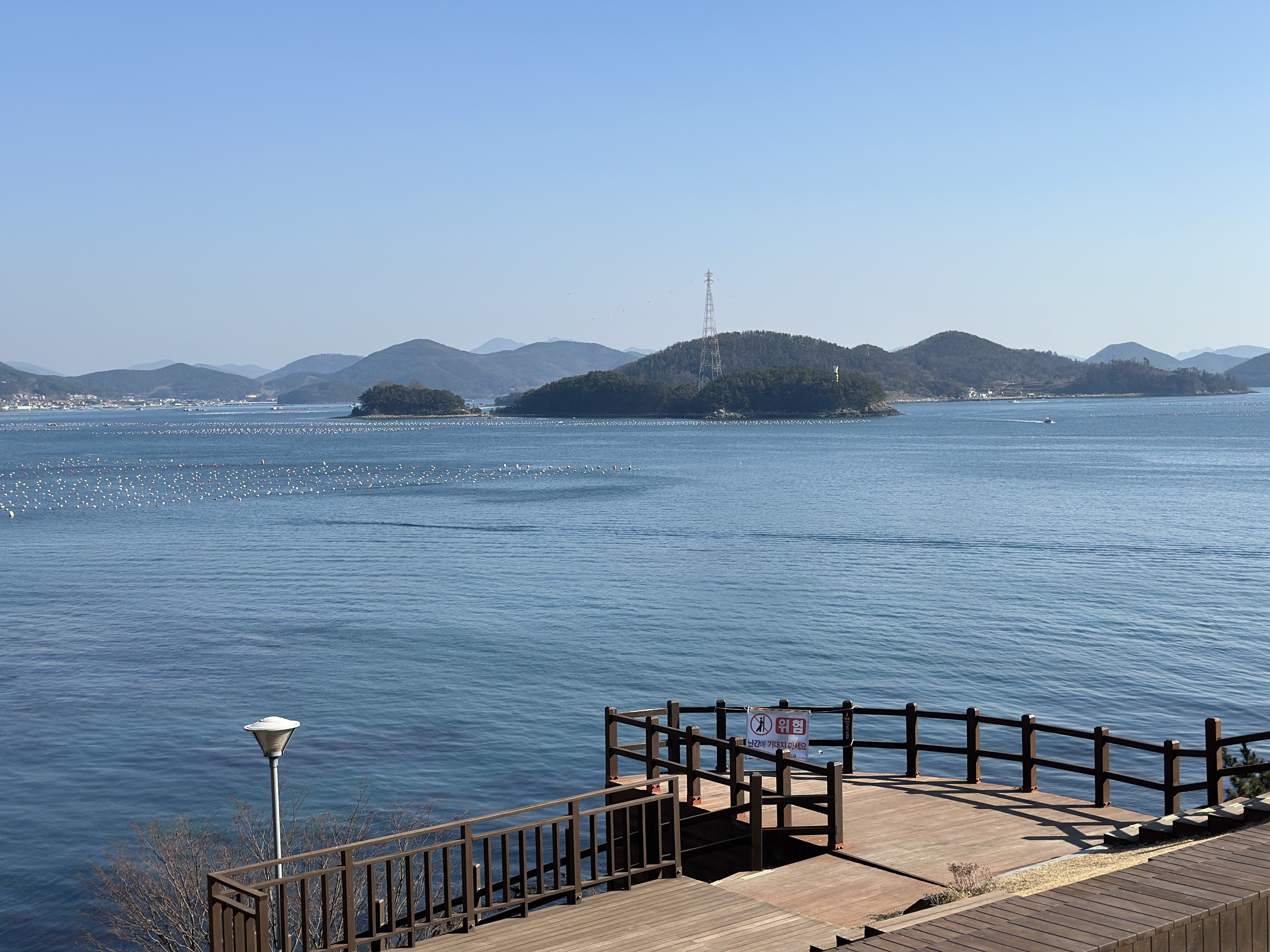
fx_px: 1761
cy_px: 476
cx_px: 635
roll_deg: +1.4
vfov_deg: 30.3
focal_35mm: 48
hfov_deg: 39.7
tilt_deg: -2.3
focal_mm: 6.86
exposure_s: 1/6623
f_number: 1.78
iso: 80
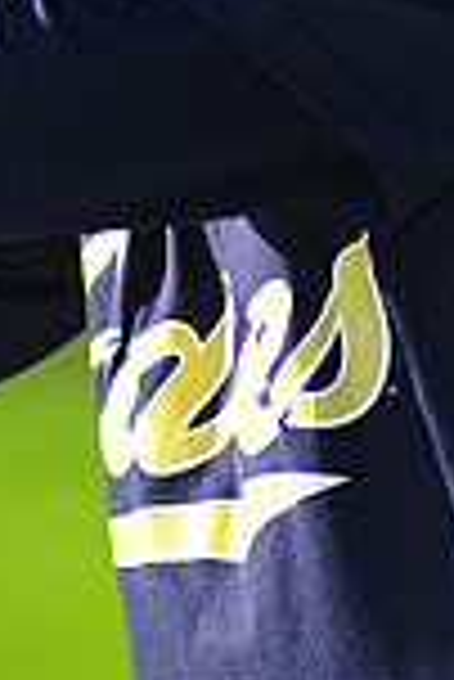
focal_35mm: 690
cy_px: -225
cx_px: 193
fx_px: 13022
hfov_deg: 2.0
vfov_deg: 3.0
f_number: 3.5
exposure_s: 1/1250
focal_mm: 180
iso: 200
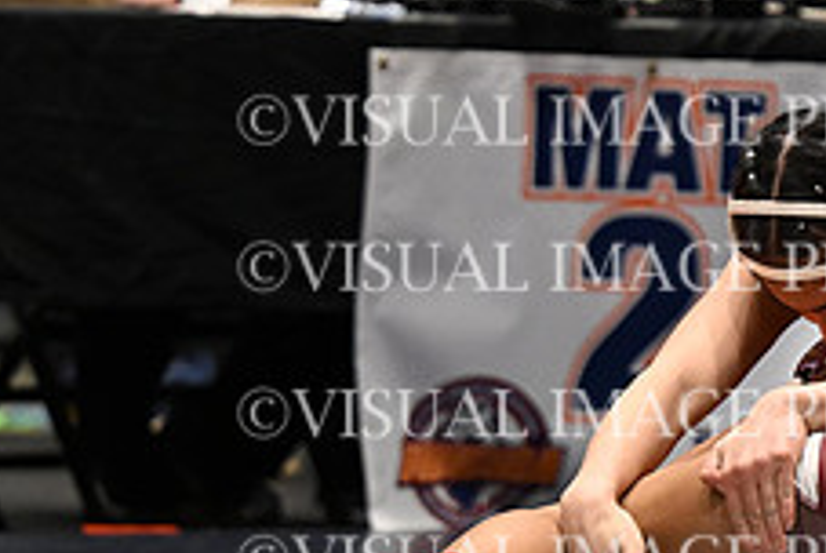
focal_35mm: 477
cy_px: 340
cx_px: 764
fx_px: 10959
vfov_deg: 2.9
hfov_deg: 4.3
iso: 2500
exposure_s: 1/767
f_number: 2.8
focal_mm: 125
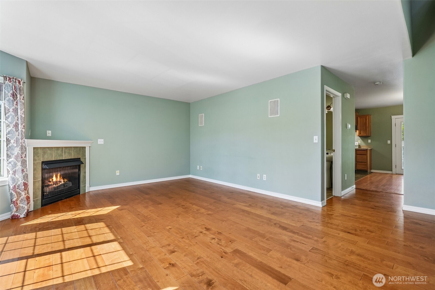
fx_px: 193
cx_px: 218
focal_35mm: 16
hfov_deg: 96.7
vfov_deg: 73.7
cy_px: 145
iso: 400
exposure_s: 1/50
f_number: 8
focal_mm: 16
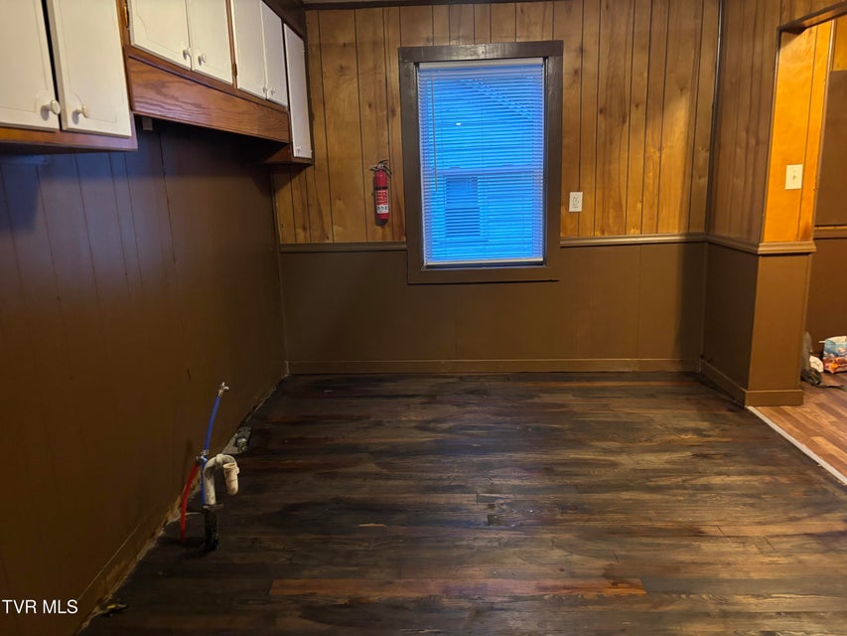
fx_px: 636
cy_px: 318
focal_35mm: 26
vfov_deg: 53.1
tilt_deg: -13.3
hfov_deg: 67.3
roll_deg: +2.7
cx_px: 424
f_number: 1.6
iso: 640
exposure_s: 1/30
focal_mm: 5.96
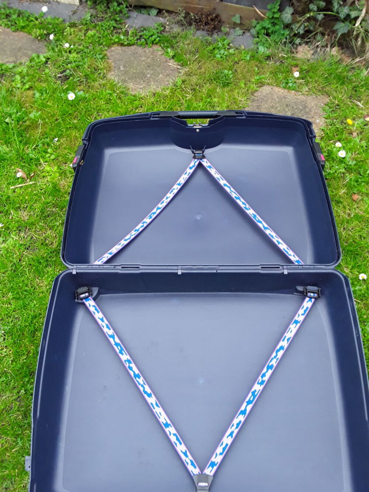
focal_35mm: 27
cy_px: 246
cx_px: 184
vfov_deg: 65.3
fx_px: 384
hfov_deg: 51.4
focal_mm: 2.91
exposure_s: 1/160
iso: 40
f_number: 1.9
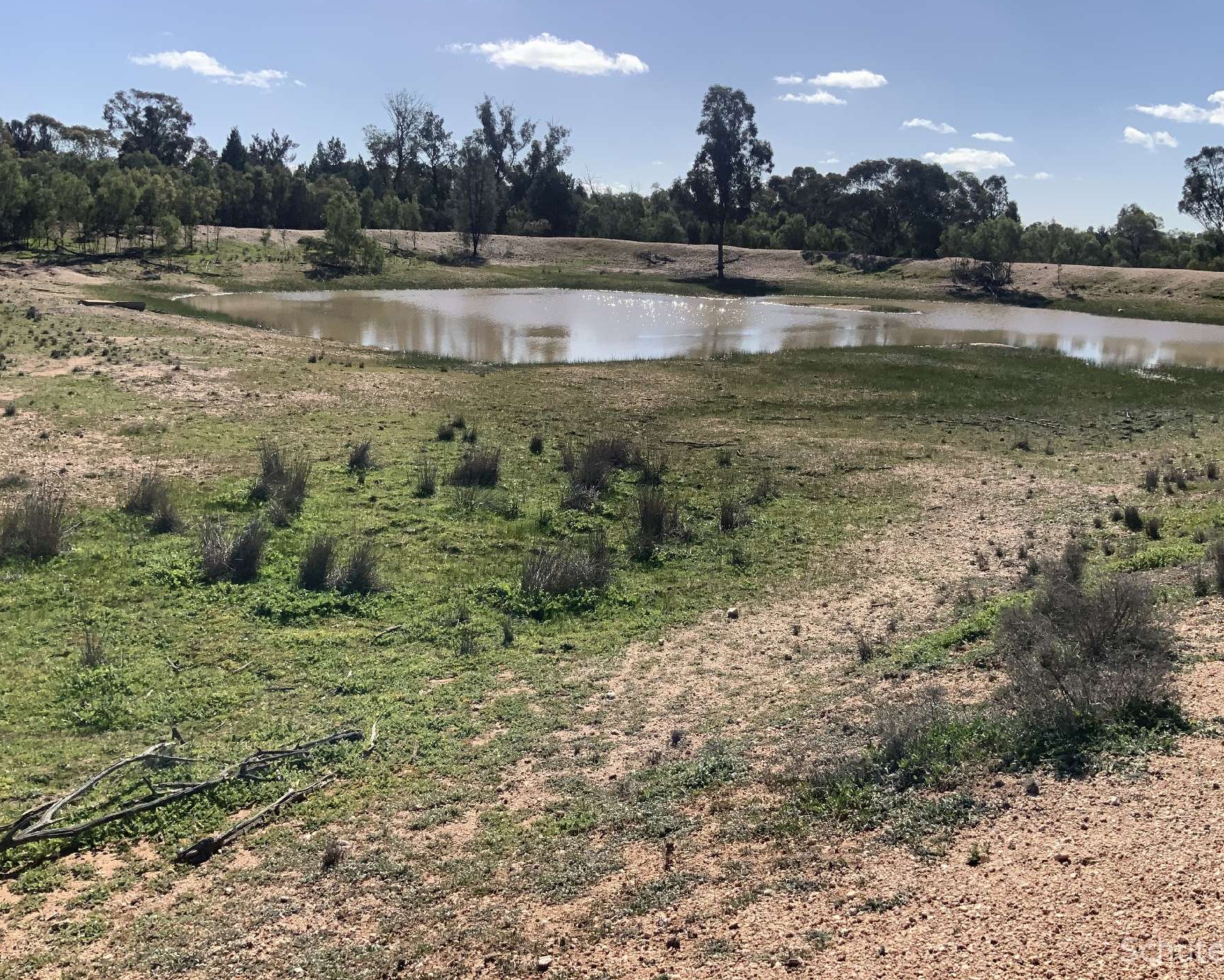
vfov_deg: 47.1
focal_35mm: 31
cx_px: 631
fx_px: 1123
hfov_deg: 57.2
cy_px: 484
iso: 20
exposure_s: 1/2538
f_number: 1.8
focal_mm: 3
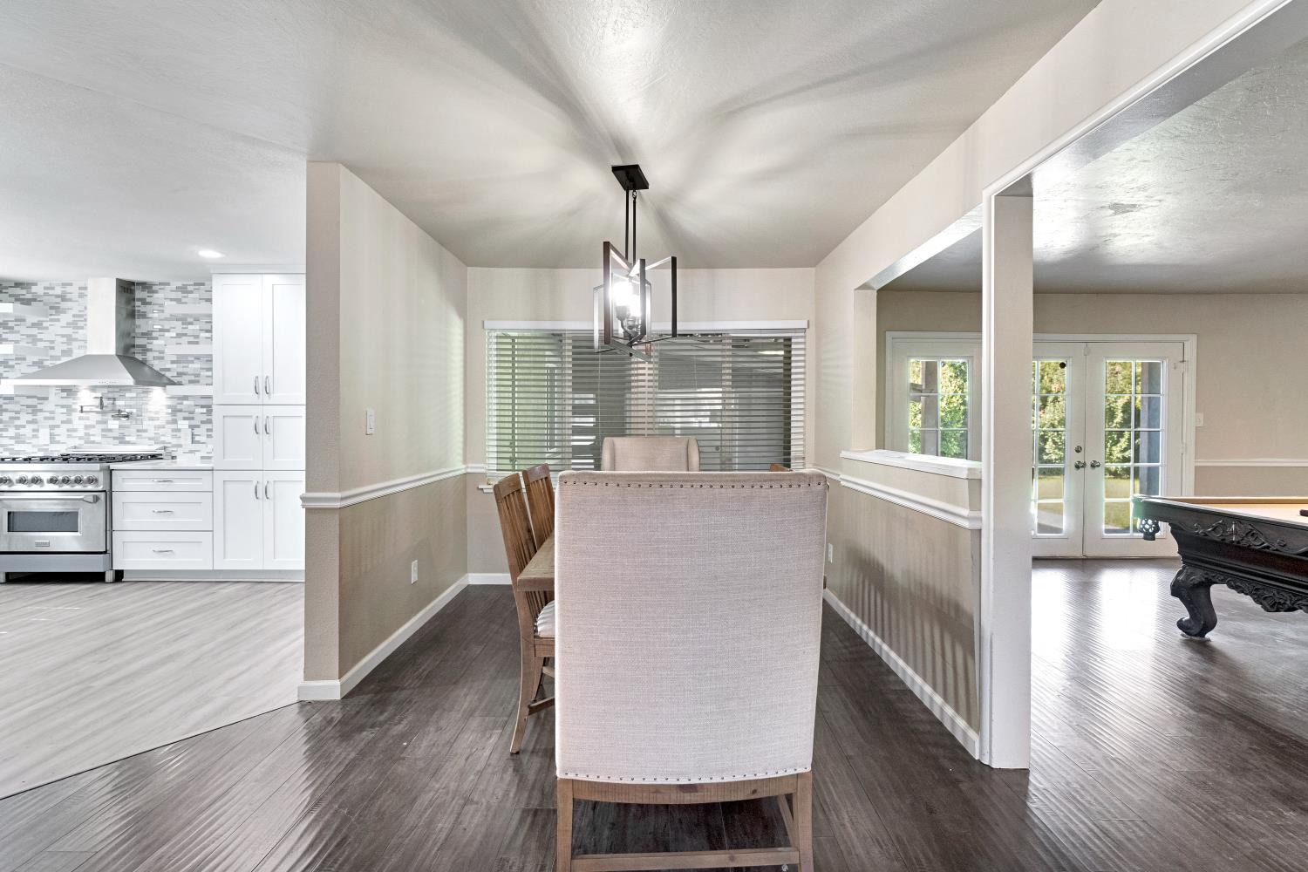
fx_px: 599
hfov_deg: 95.0
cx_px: 654
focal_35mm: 16
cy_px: 436
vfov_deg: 72.1
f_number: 8
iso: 400
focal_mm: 11
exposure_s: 1/5
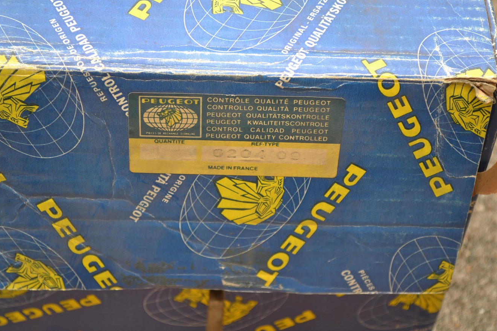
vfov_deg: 16.2
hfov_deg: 24.0
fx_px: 1167
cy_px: 162
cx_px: 251
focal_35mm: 85
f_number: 5.6
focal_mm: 55
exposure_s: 1/125
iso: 220
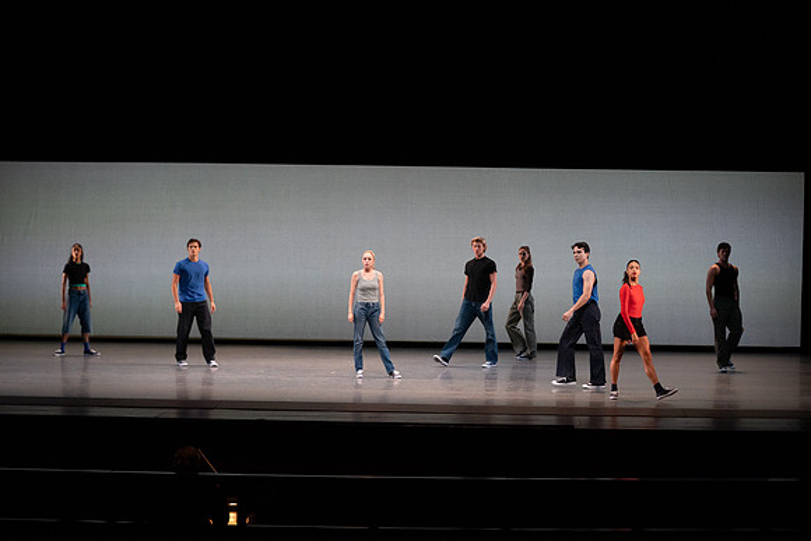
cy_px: 270
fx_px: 1915
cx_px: 406
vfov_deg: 16.1
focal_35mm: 85
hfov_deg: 23.9
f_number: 7.1
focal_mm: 85
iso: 6400
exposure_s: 1/500
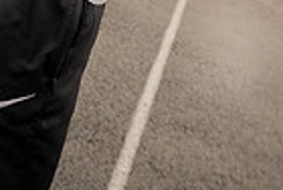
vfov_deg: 10.9
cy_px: -255
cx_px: 101
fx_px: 859
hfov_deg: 18.7
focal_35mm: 109
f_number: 8
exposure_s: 1/250
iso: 250
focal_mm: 34
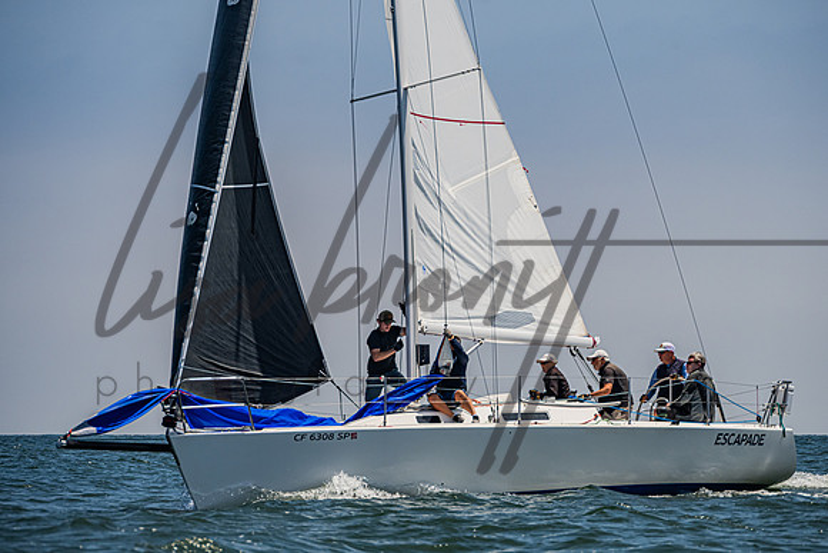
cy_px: 237
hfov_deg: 7.2
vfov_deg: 4.8
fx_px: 6600
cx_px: 448
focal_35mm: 287
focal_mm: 240
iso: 400
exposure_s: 1/3200
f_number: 8
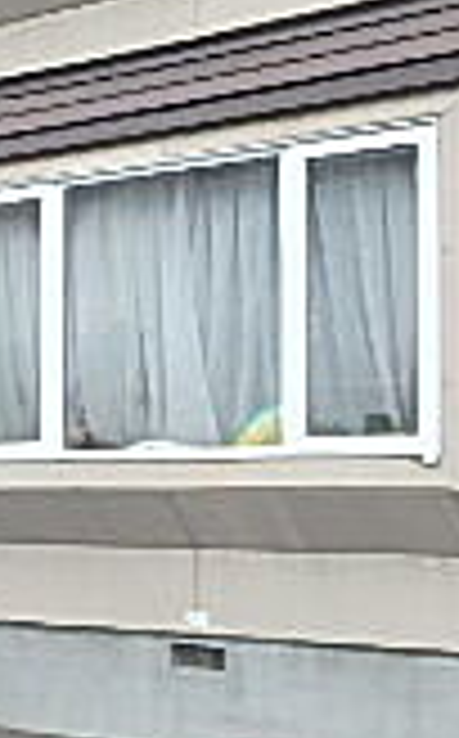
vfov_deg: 23.8
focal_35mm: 87
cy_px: 477
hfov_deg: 11.9
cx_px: -675
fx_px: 1747
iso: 125
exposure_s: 1/400
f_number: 3.5
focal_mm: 3.7
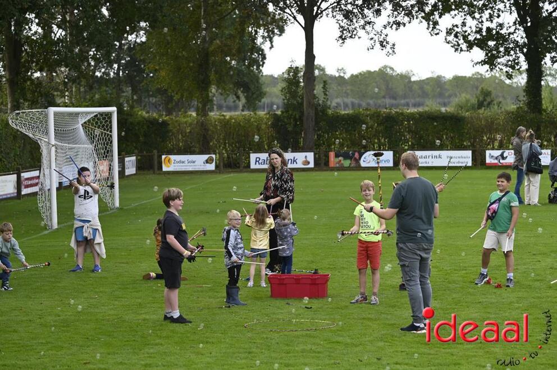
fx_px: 1855
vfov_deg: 11.4
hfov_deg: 17.1
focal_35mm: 120
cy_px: 185
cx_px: 278
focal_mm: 120
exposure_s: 1/500
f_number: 5.6
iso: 400
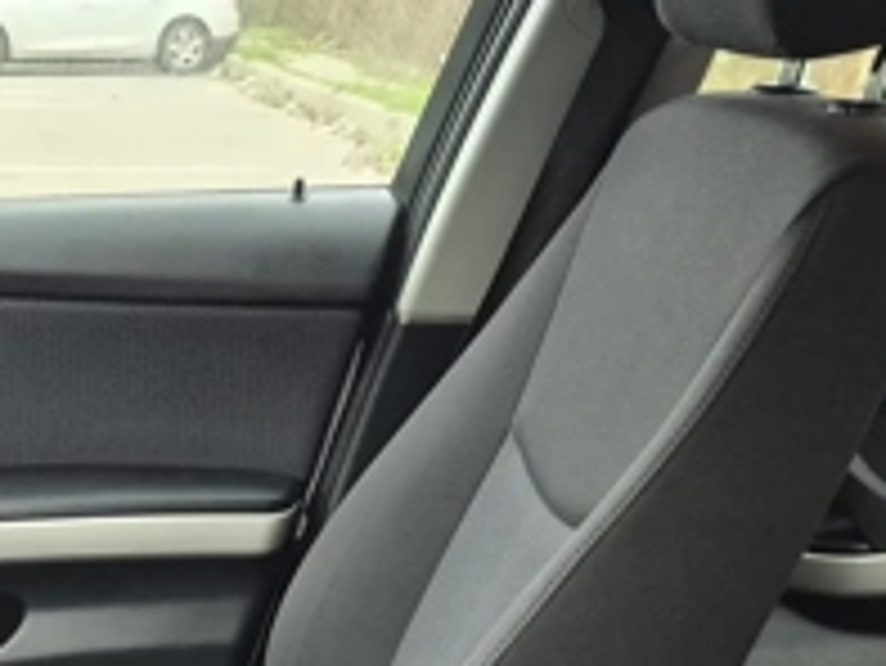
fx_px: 1793
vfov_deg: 18.8
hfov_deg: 26.7
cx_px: 72
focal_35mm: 70
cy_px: 968
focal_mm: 5.4
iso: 640
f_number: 1.8
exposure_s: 1/100
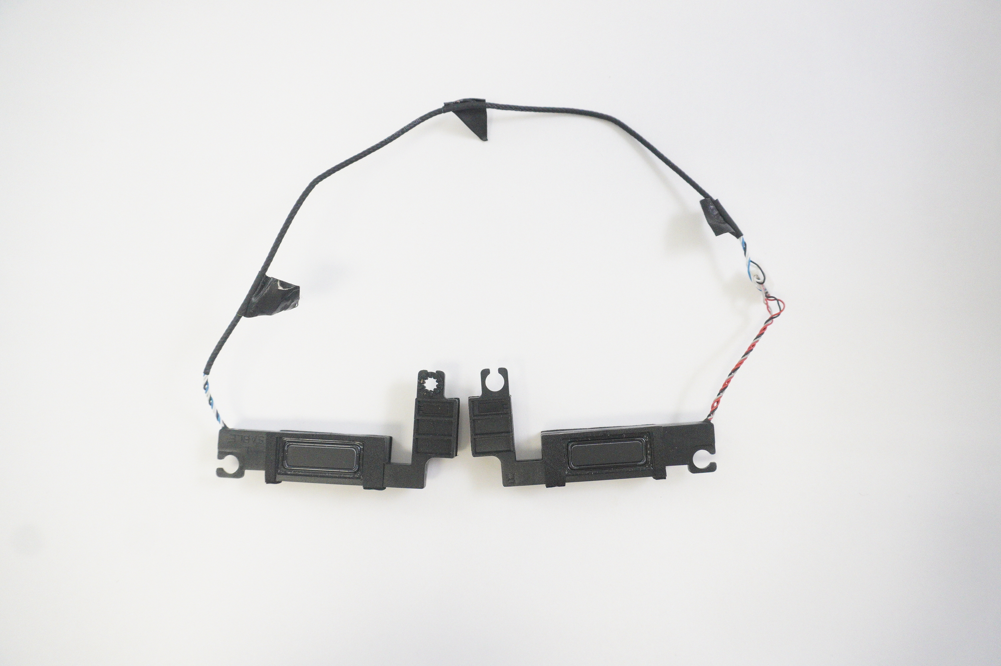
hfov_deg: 73.8
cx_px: 500
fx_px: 667
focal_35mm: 24
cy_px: 333
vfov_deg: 53.0
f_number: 5.6
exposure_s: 1/200
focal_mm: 16
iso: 5000
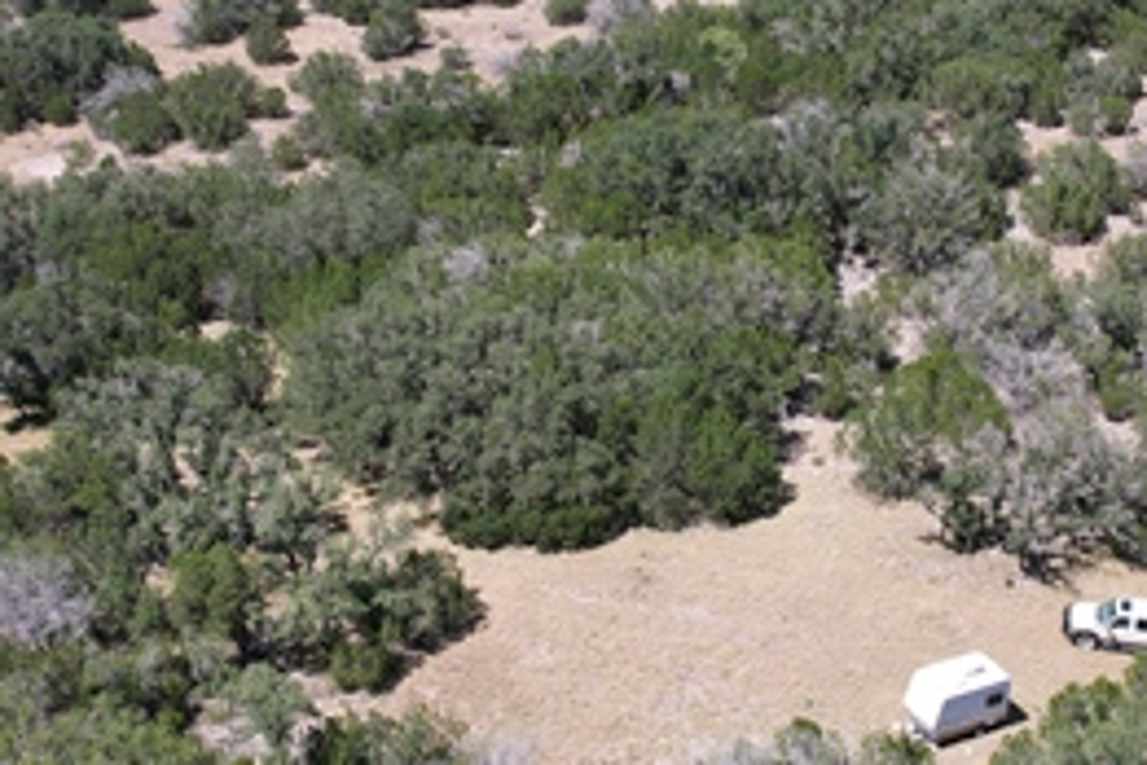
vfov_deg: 25.1
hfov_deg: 36.8
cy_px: 402
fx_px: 1720
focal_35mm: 54
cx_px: 677
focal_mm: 8.38
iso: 130
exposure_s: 1/1500
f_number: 2.8
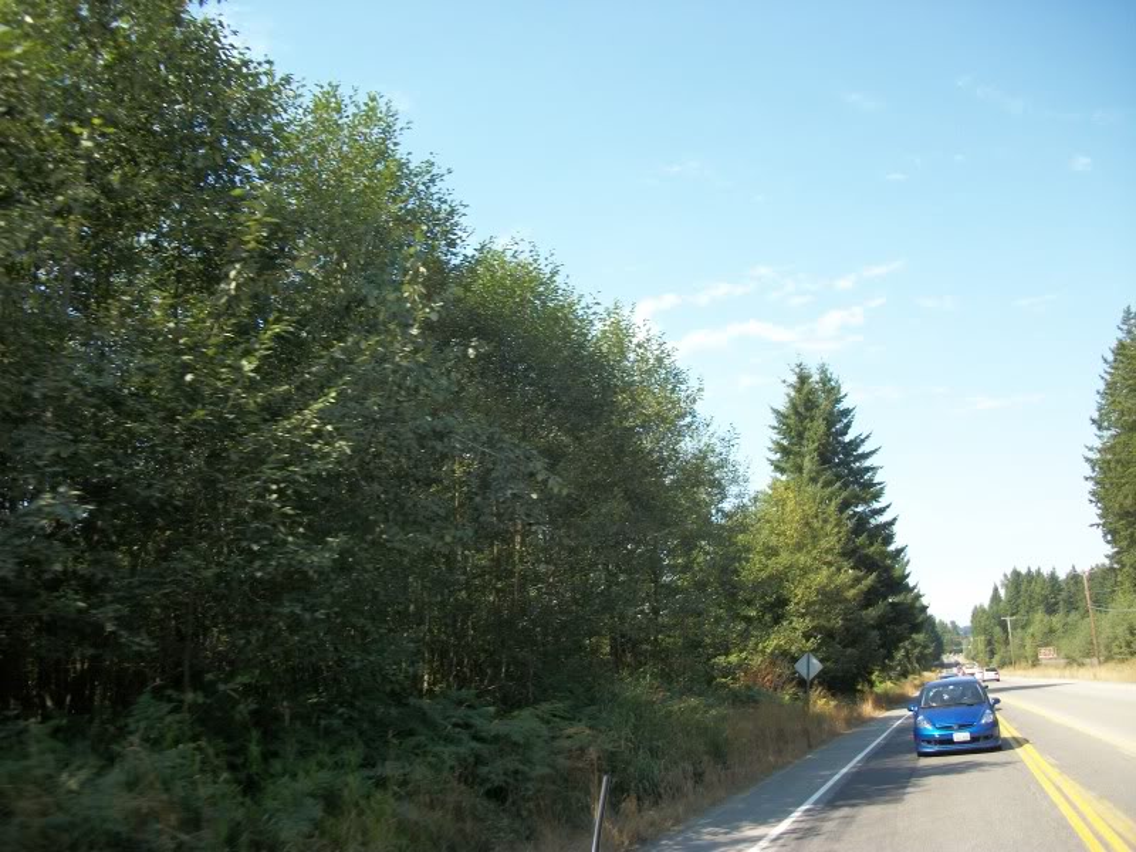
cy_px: 426
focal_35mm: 32
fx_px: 1050
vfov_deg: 44.2
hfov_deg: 56.8
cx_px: 568
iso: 80
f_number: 2.9
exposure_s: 1/500
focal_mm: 5.7
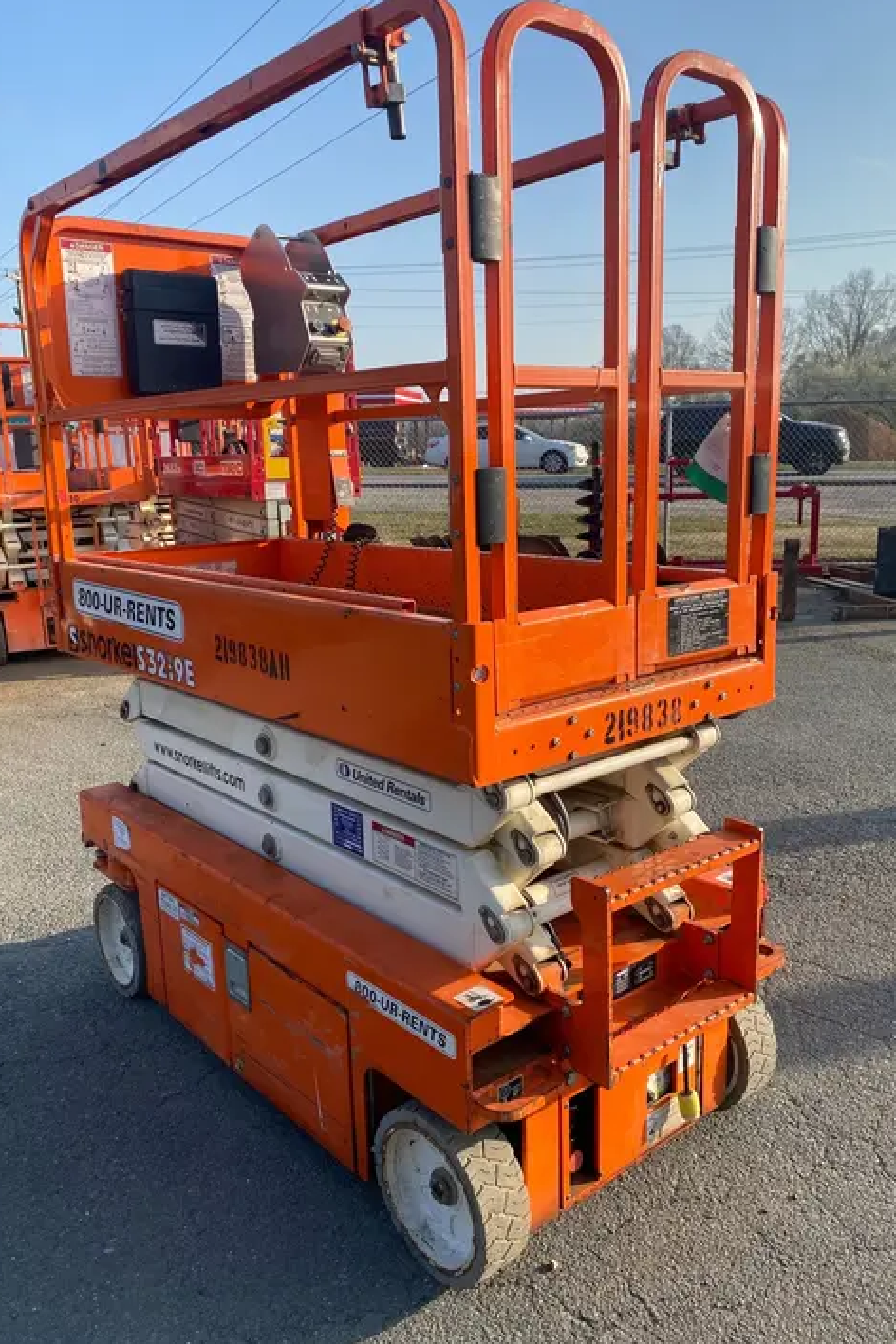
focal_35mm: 28
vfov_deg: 65.5
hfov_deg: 46.4
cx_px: 463
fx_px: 1045
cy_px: 662
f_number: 1.8
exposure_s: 1/1429
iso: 32
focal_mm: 4.25
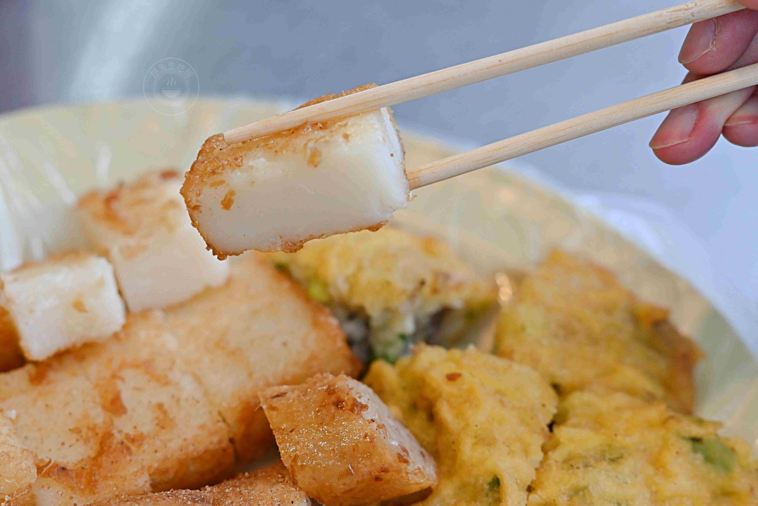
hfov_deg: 27.0
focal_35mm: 75
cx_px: 379
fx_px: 1579
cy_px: 253
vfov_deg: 18.2
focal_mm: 50
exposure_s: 1/200
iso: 450
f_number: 3.2
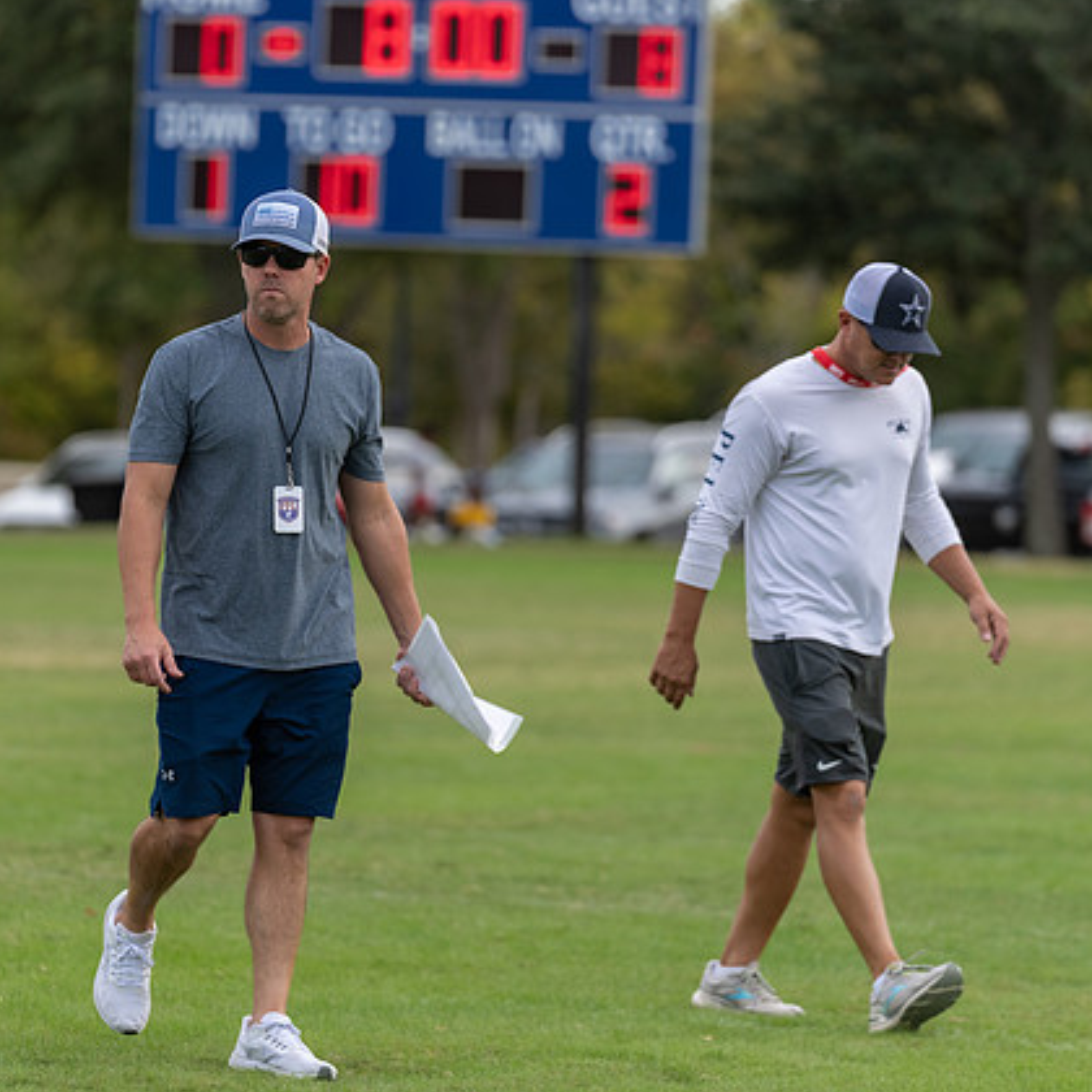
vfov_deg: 6.0
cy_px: 594
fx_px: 10422
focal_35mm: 292
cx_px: 297
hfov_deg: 6.0
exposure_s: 1/1250
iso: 200
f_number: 3.5
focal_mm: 197
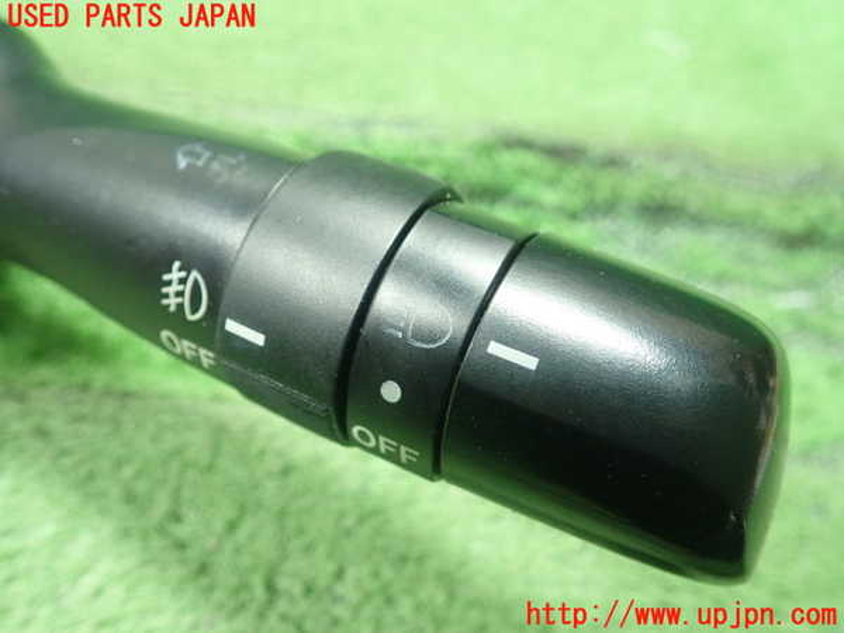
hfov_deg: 60.0
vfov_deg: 46.8
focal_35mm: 30
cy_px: 316
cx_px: 422
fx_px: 731
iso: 800
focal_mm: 5.5
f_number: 2.3
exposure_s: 1/80
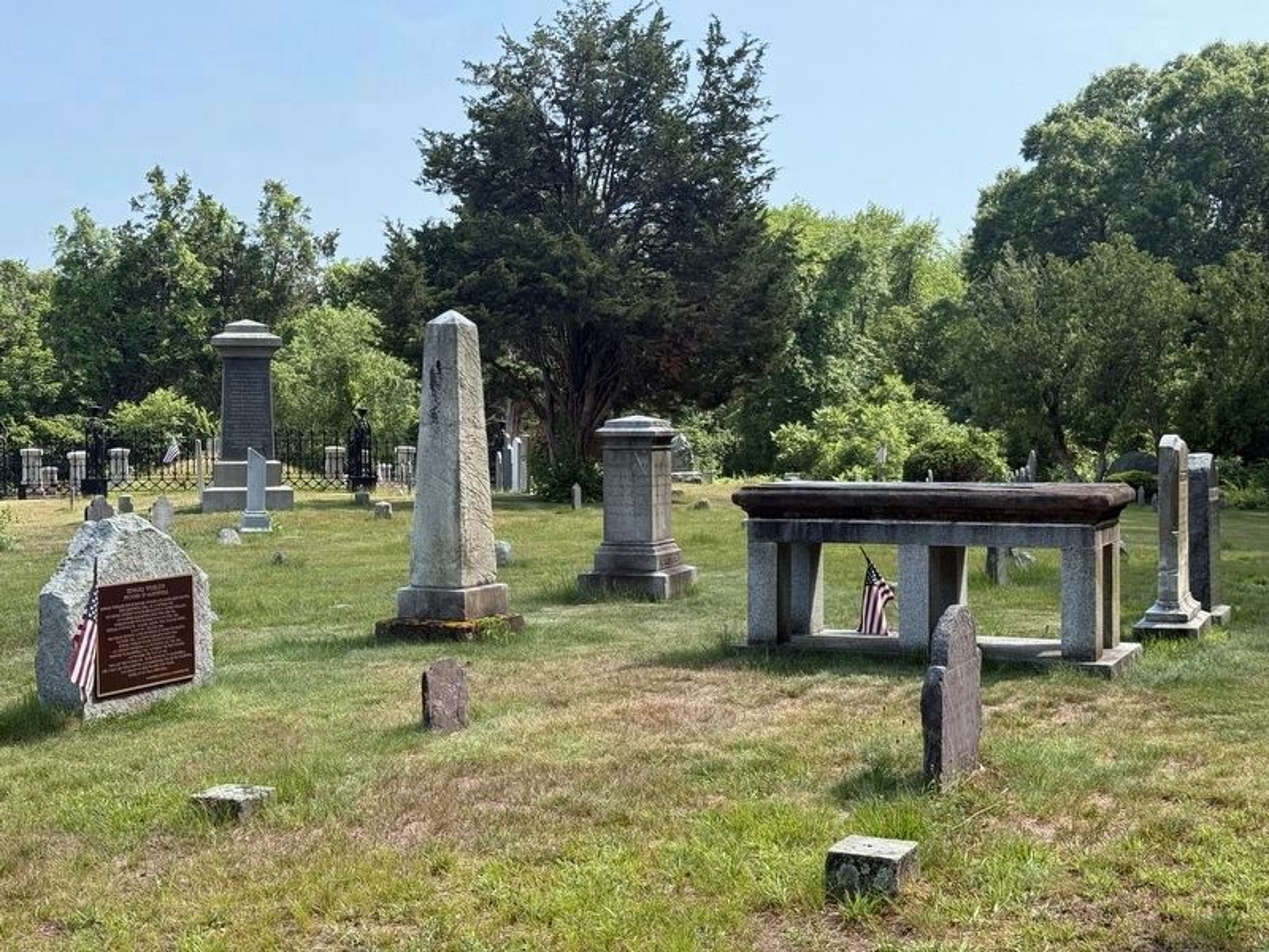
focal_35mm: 48
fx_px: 1760
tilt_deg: -2.0
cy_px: 476
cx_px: 634
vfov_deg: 30.3
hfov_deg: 39.7
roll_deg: -0.3
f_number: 1.78
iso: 100
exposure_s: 1/1883
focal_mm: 6.76
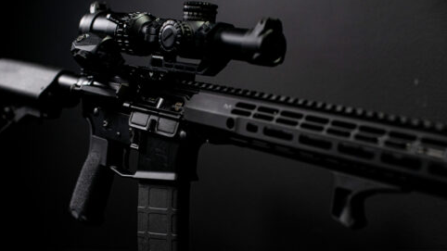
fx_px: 628
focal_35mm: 53
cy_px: 142
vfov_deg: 22.6
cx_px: 222
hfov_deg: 39.2
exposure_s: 1/60
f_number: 3.2
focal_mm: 50
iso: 1600
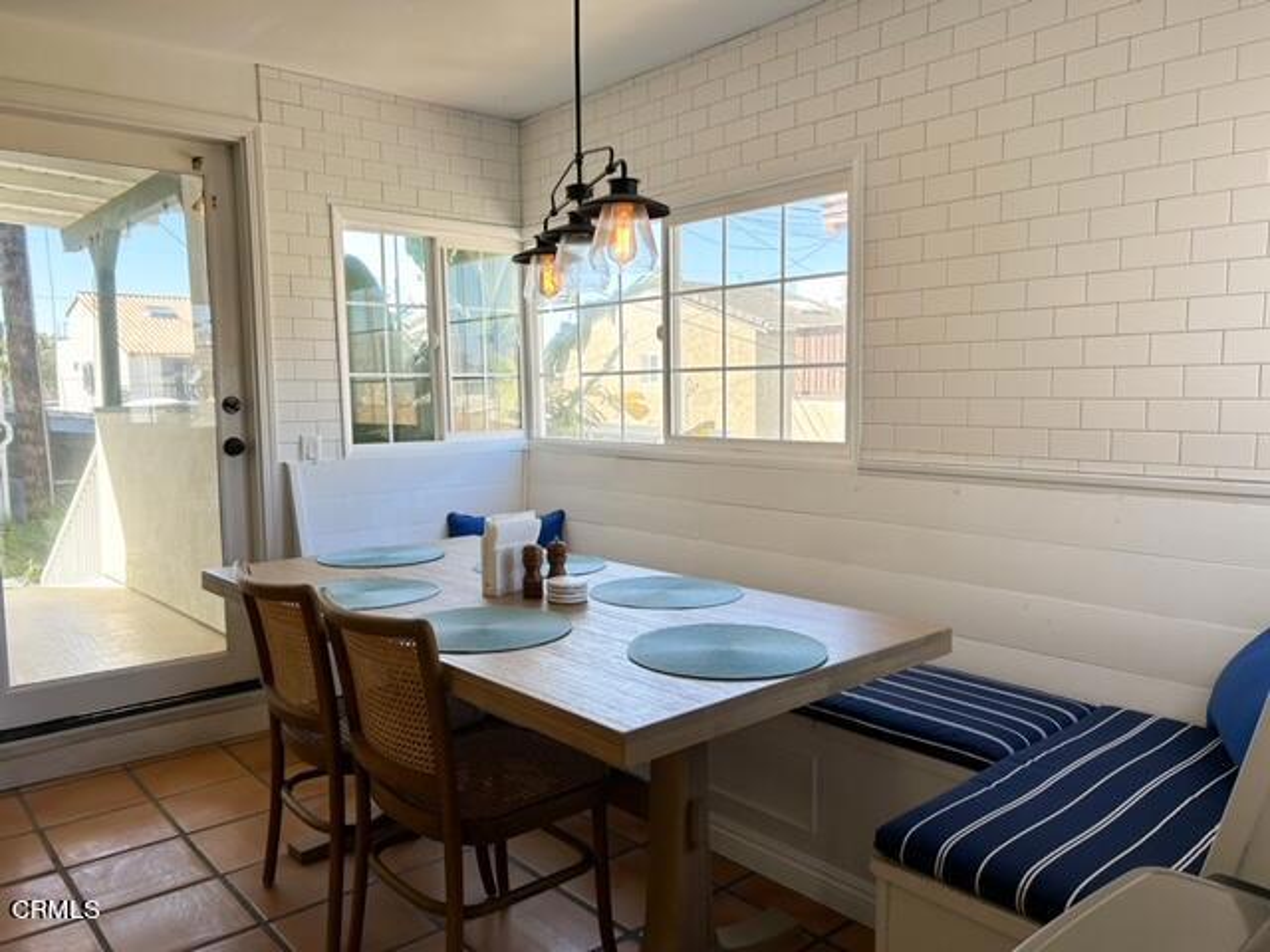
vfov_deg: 53.1
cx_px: 635
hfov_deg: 67.3
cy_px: 476
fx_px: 954
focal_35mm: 26
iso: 50
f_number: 1.5
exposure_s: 1/350
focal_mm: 5.7
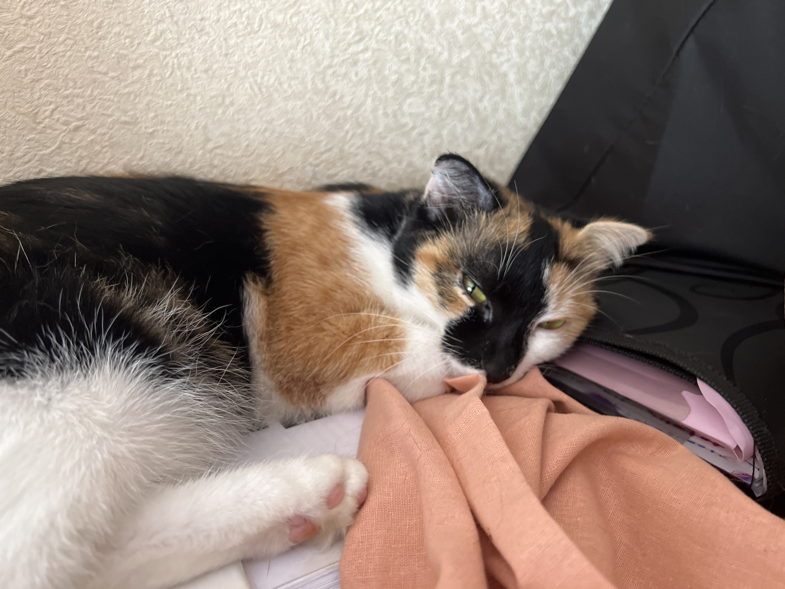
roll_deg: -2.4
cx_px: 392
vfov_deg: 53.1
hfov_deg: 67.3
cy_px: 294
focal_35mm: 26
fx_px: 590
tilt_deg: -21.0
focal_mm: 5.7
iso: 400
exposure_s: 1/60
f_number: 1.5
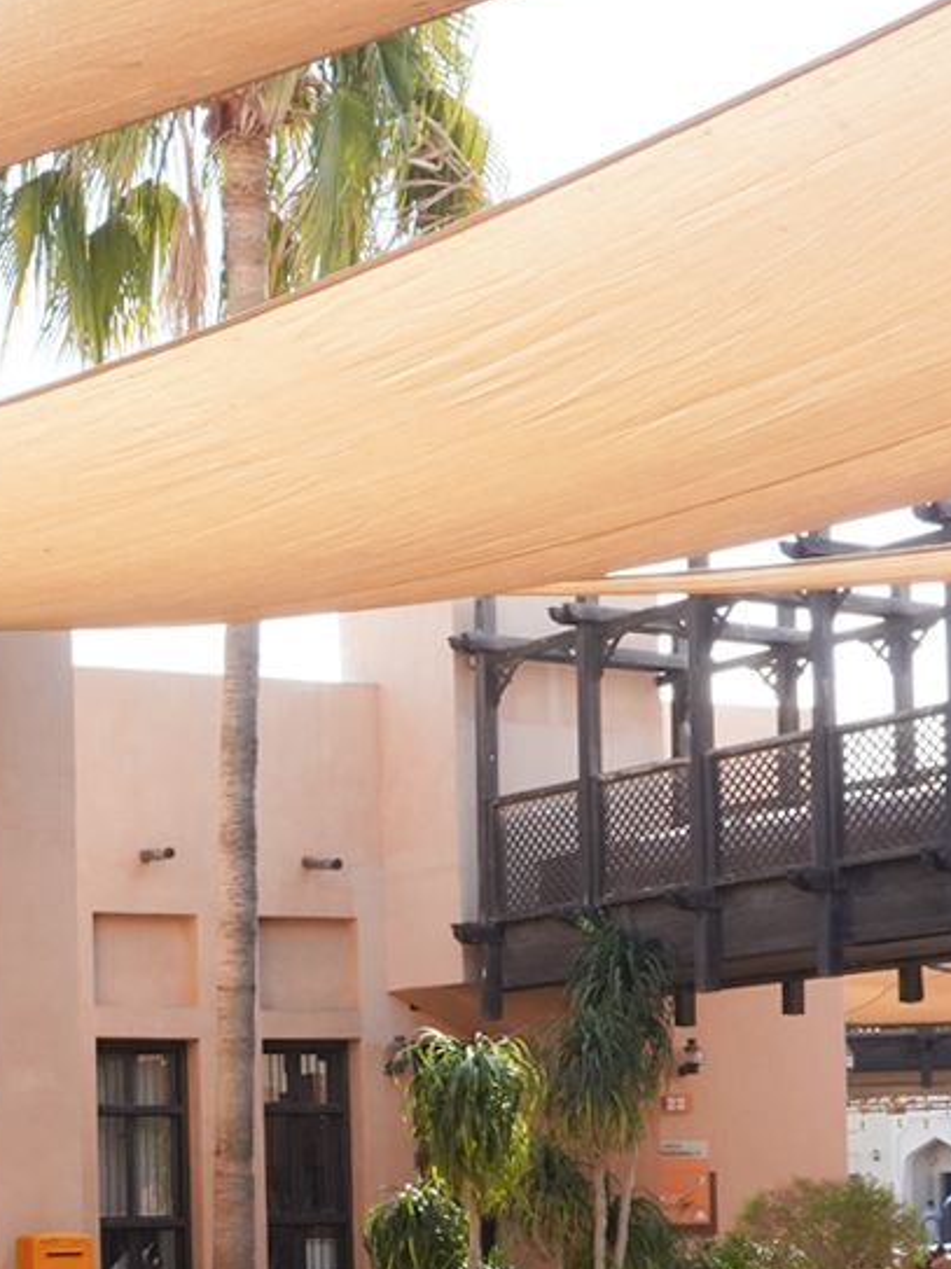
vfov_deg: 22.4
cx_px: -315
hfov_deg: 16.3
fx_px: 3115
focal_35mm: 85
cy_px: 1154
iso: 800
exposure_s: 1/100
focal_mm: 24
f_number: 22
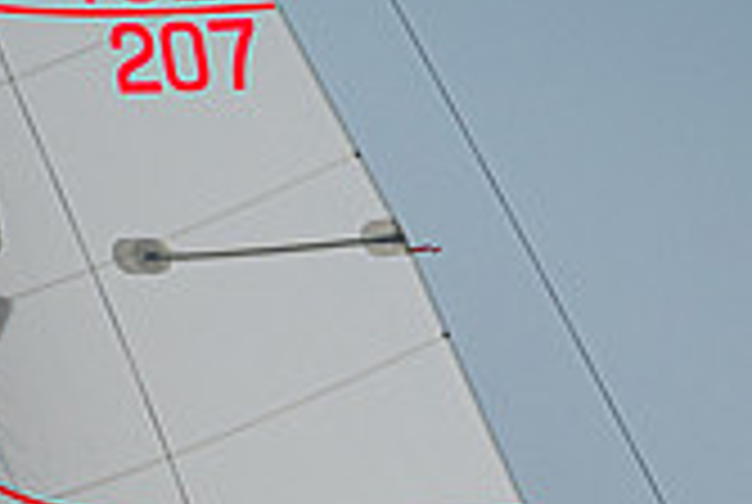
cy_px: 1081
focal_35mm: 1328
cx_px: -6
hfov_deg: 1.6
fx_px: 27789
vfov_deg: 1.0
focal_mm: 280
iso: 500
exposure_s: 1/4000
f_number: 8
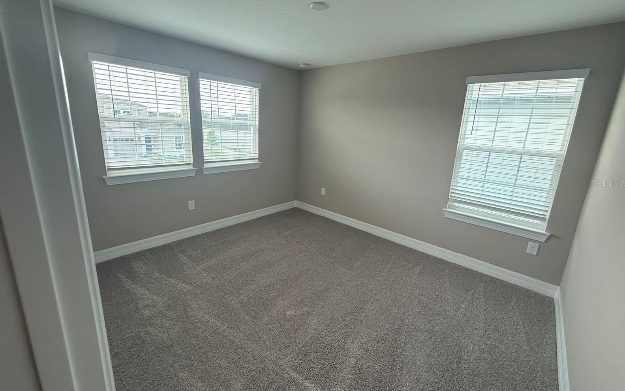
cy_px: 183
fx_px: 255
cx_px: 313
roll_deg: -1.5
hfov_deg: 101.5
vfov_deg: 74.7
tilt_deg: -7.1
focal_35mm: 15
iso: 100
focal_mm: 2.22
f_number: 2.2
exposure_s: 1/120
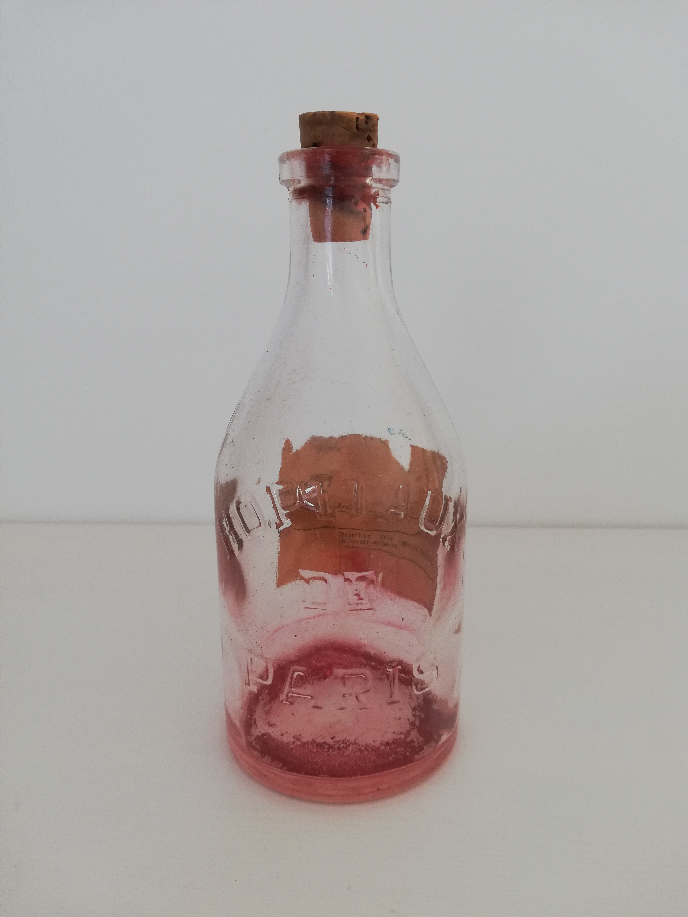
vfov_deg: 67.3
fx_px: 689
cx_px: 344
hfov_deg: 53.1
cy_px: 458
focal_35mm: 26
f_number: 2.2
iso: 125
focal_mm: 3.81
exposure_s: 1/50
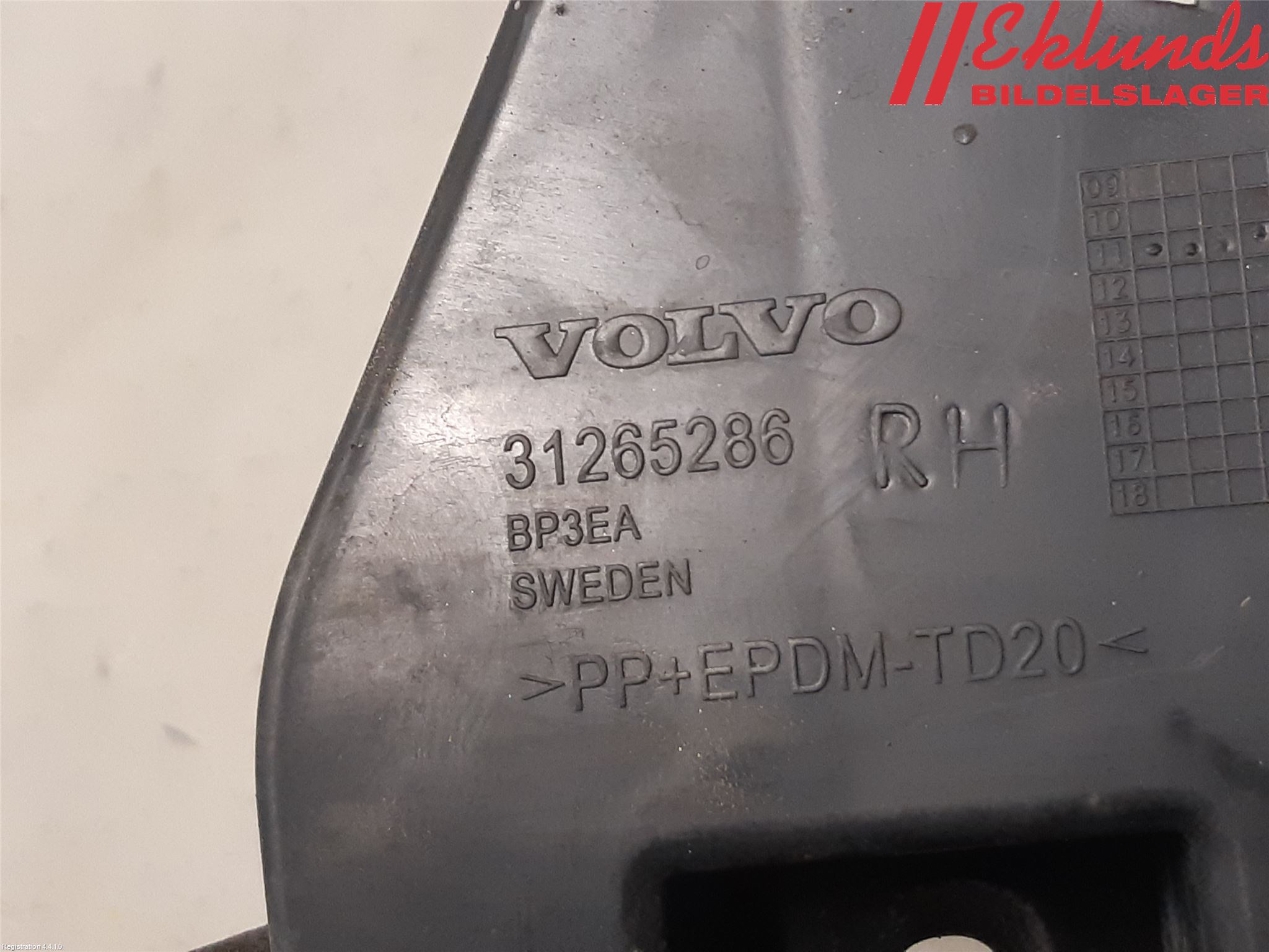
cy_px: 476
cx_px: 634
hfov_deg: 67.3
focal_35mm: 26
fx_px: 953
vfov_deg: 53.1
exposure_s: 1/50
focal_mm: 3.93
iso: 250
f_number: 1.7
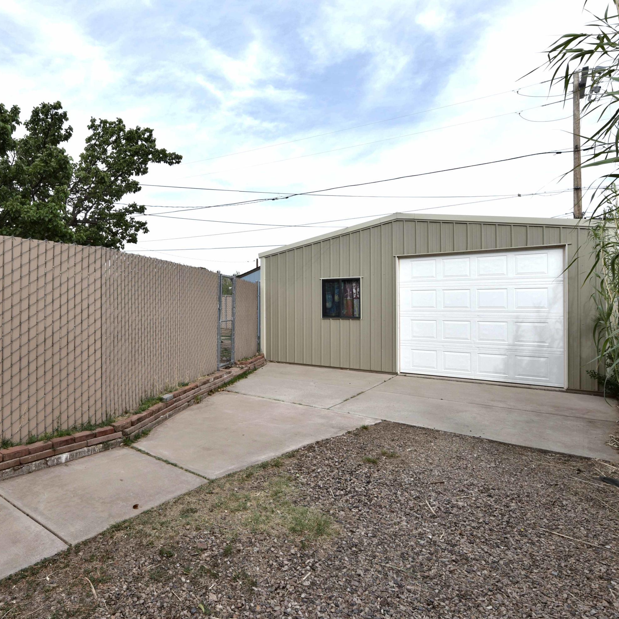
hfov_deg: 78.7
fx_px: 364
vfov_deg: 80.7
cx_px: 219
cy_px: 312
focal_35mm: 18
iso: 200
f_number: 10
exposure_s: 1/400
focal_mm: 14
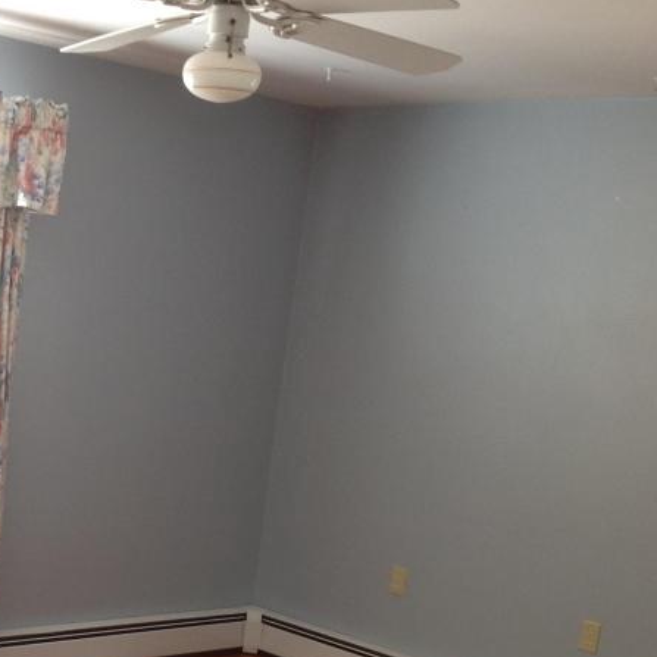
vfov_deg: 24.1
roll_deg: -7.0
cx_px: -19
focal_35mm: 71
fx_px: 1525
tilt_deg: -6.9
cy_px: 467
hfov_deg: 23.2
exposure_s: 1/15
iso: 50
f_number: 2.4
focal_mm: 4.28
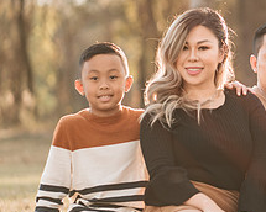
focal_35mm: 217
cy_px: 73
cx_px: 270
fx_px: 1708
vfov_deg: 7.1
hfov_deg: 8.8
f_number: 1.8
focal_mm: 85
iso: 125
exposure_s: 1/500
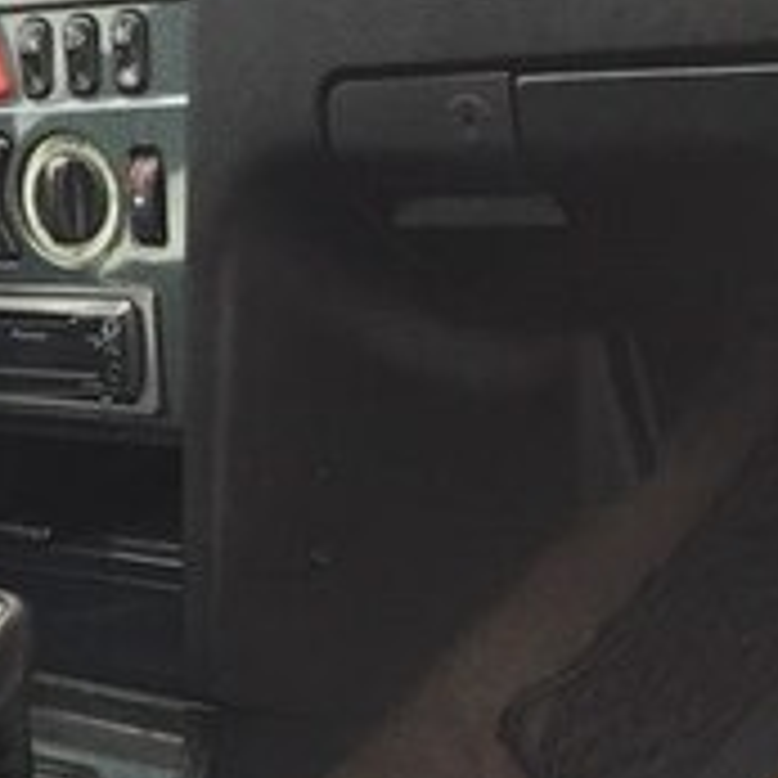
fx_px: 2492
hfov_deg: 15.8
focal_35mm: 98
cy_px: 735
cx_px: -508
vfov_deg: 17.4
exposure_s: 1/33
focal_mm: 4.15
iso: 64
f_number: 2.2
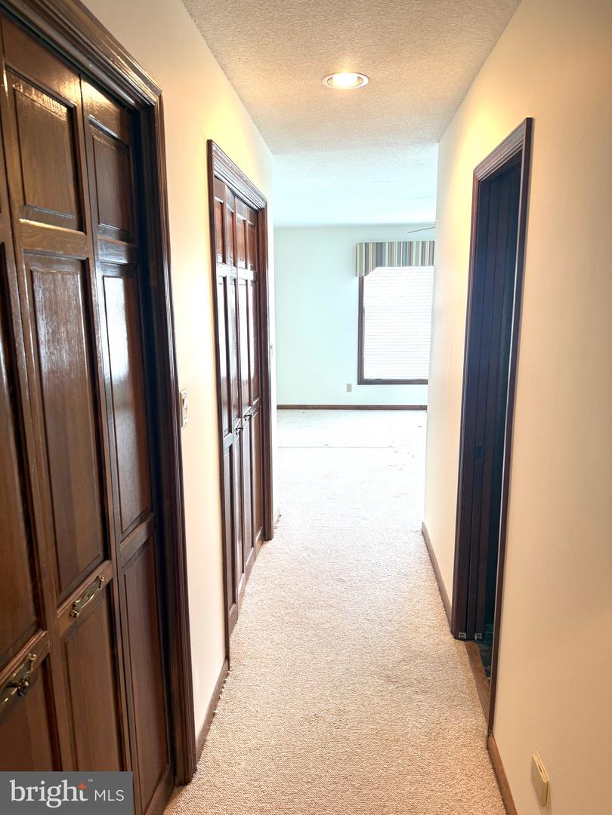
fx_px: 566
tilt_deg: -11.1
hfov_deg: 56.8
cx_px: 306
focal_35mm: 24
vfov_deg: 71.6
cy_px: 408
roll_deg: +0.0
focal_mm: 6.76
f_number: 1.78
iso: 125
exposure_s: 1/60
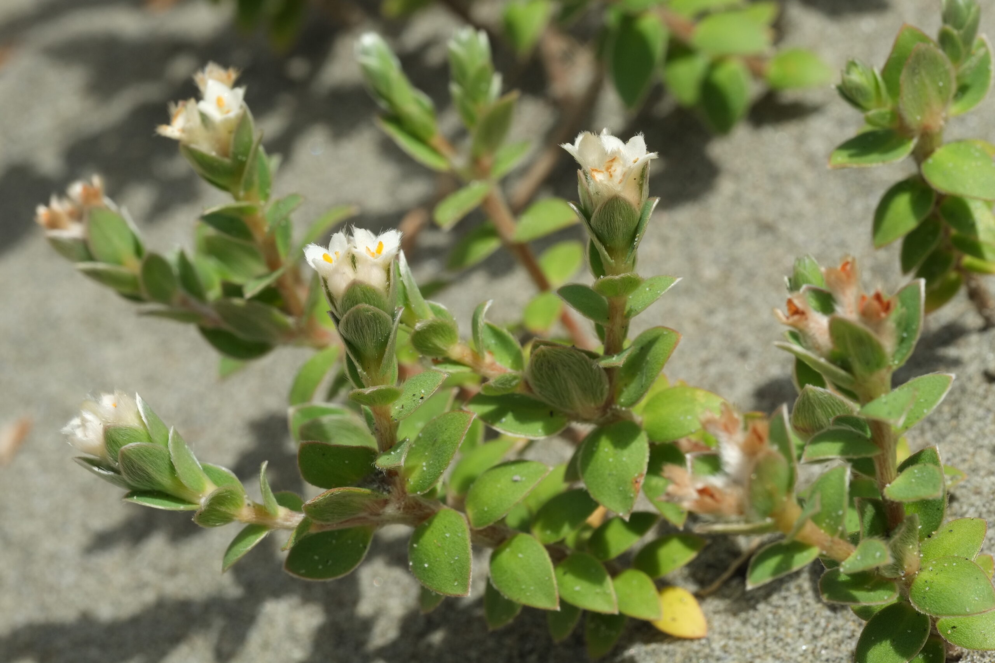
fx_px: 3317
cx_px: 498
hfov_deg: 17.1
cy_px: 332
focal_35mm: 120
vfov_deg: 11.4
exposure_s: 1/240
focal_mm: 80
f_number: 16
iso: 400
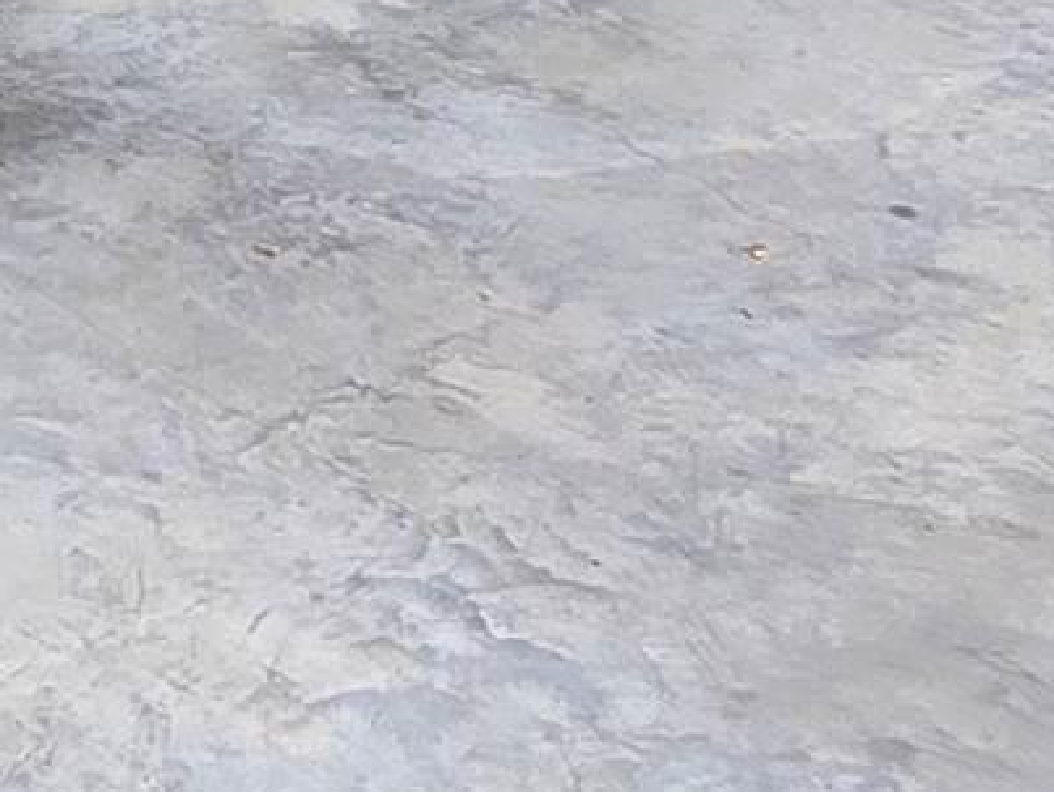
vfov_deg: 13.1
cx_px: -382
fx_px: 3017
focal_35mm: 99
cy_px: -740
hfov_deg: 18.2
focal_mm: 2.2
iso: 100
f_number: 2.2
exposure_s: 1/60
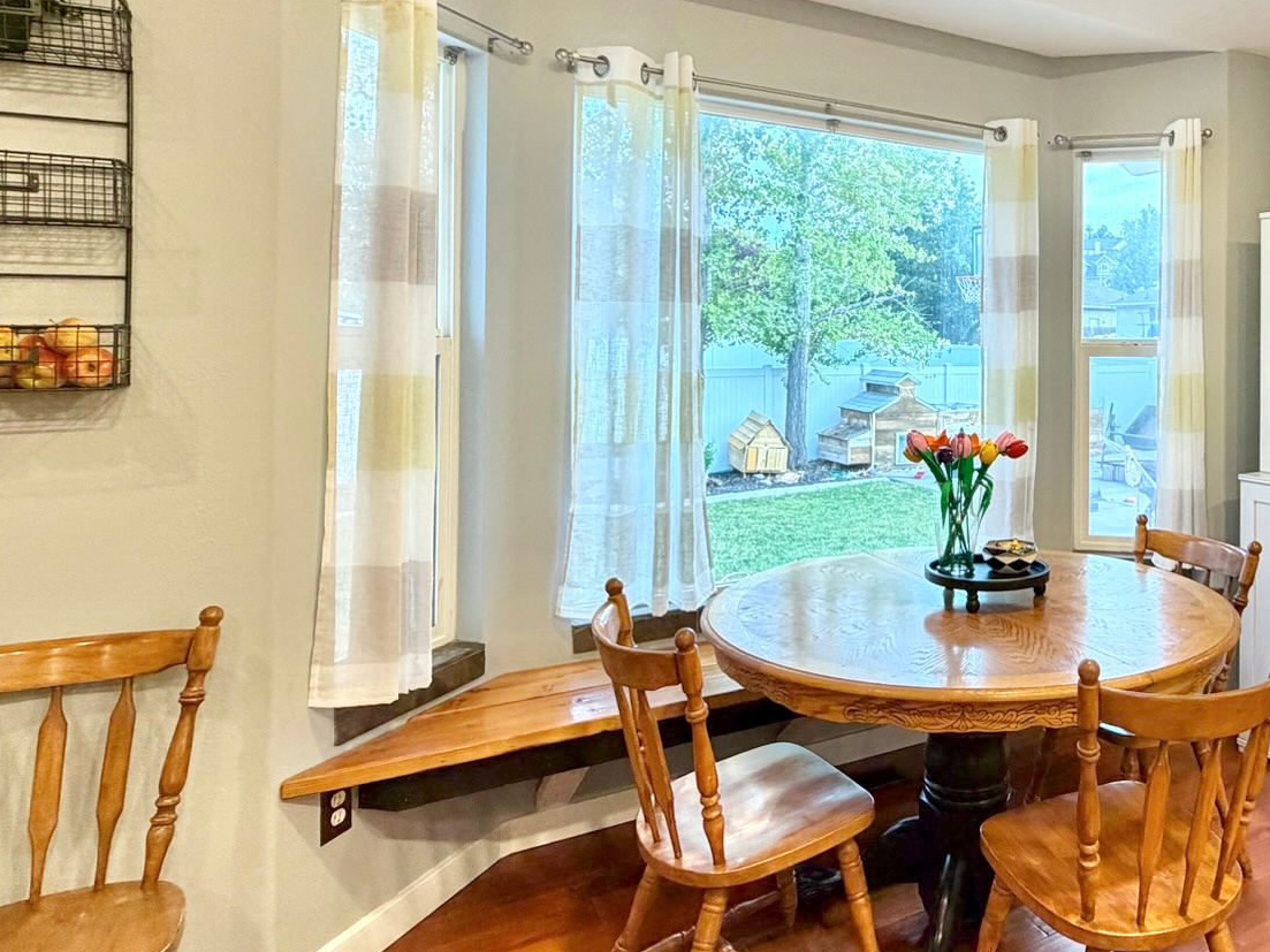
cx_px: 988
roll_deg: -0.4
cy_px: 342
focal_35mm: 26
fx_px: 954
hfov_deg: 62.5
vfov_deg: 52.3
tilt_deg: +0.4
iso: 200
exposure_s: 1/60
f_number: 2.2
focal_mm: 2.22
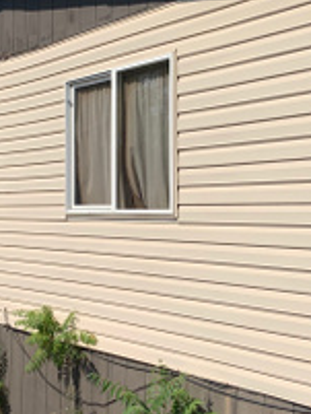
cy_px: 181
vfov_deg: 31.1
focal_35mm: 62
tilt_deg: +1.7
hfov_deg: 23.6
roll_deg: +0.4
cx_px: 119
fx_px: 742
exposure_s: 1/4464
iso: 25
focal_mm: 4.25
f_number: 1.8
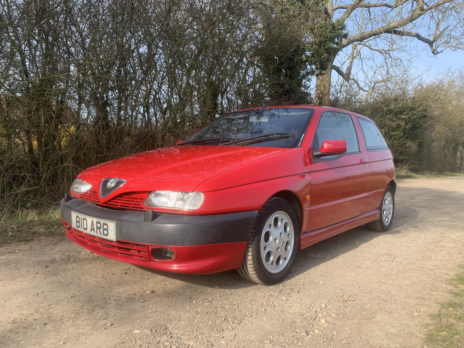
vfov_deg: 53.1
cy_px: 174
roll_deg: -1.7
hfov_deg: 67.3
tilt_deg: -5.6
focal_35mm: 26
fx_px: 349
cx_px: 232
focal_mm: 4.25
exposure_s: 1/656
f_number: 1.8
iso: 25
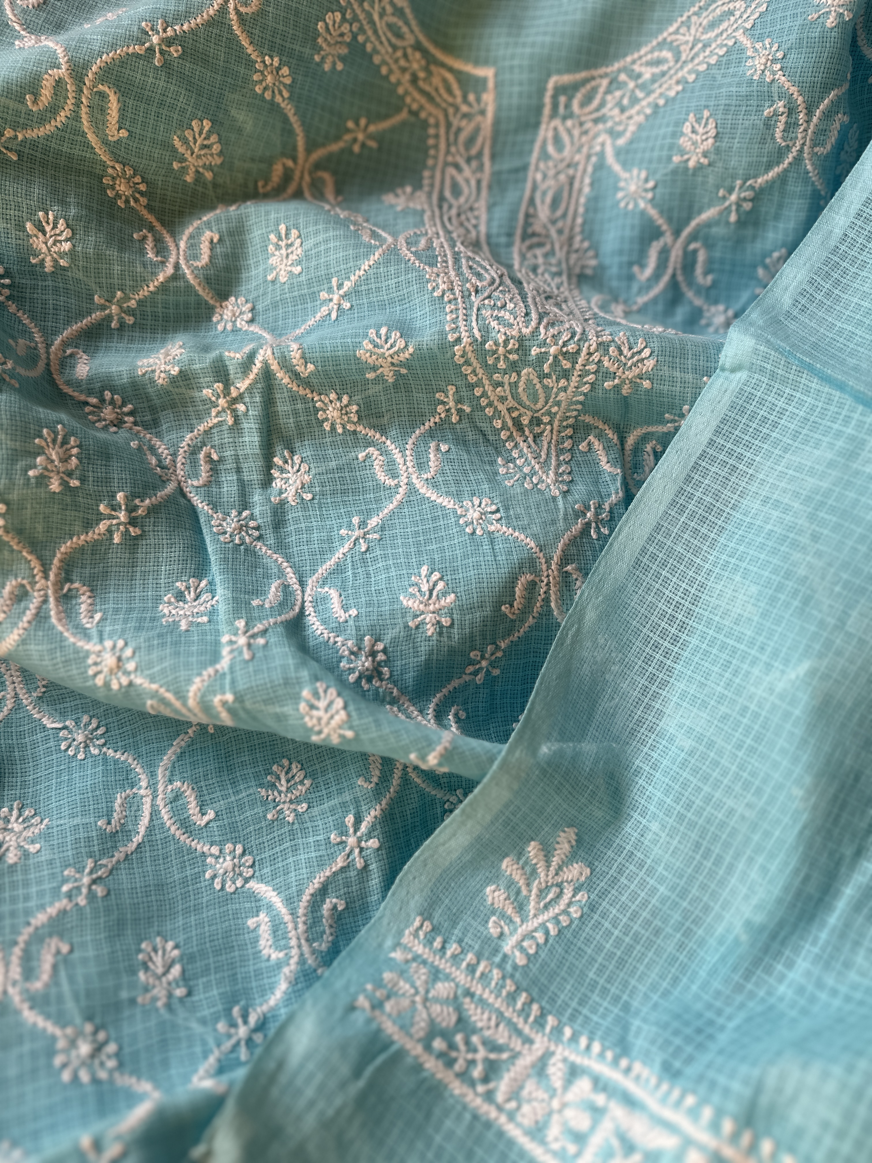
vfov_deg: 71.6
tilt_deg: -77.4
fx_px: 806
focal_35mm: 24
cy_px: 582
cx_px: 436
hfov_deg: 56.8
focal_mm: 6.86
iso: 64
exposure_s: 1/187
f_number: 1.78
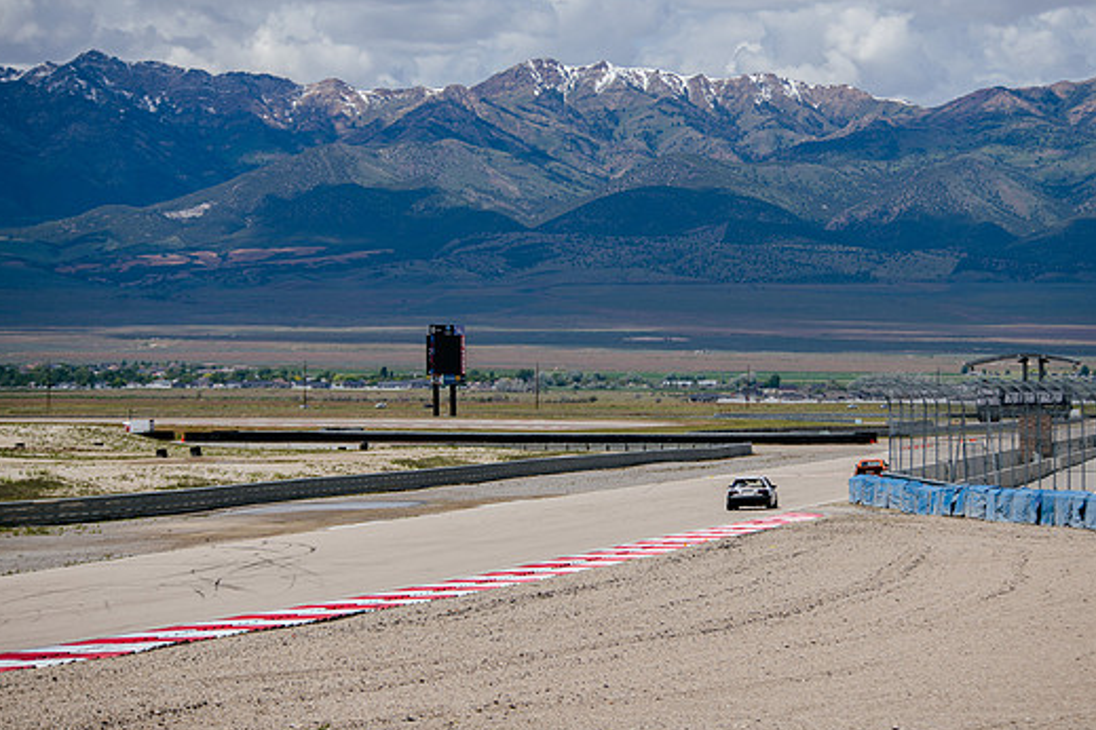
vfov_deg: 7.3
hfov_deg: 11.0
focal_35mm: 187
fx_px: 5693
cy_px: 353
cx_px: 581
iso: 31
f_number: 5.6
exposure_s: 1/400
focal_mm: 155
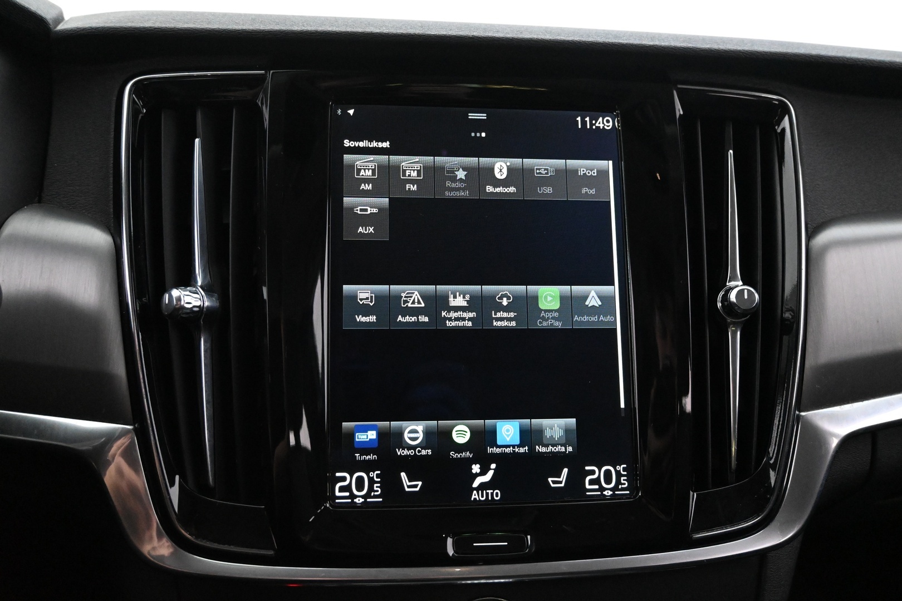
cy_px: 300
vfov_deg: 43.6
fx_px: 752
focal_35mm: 30
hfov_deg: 61.9
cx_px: 451
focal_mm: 20
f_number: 4.5
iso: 6400
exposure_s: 1/40
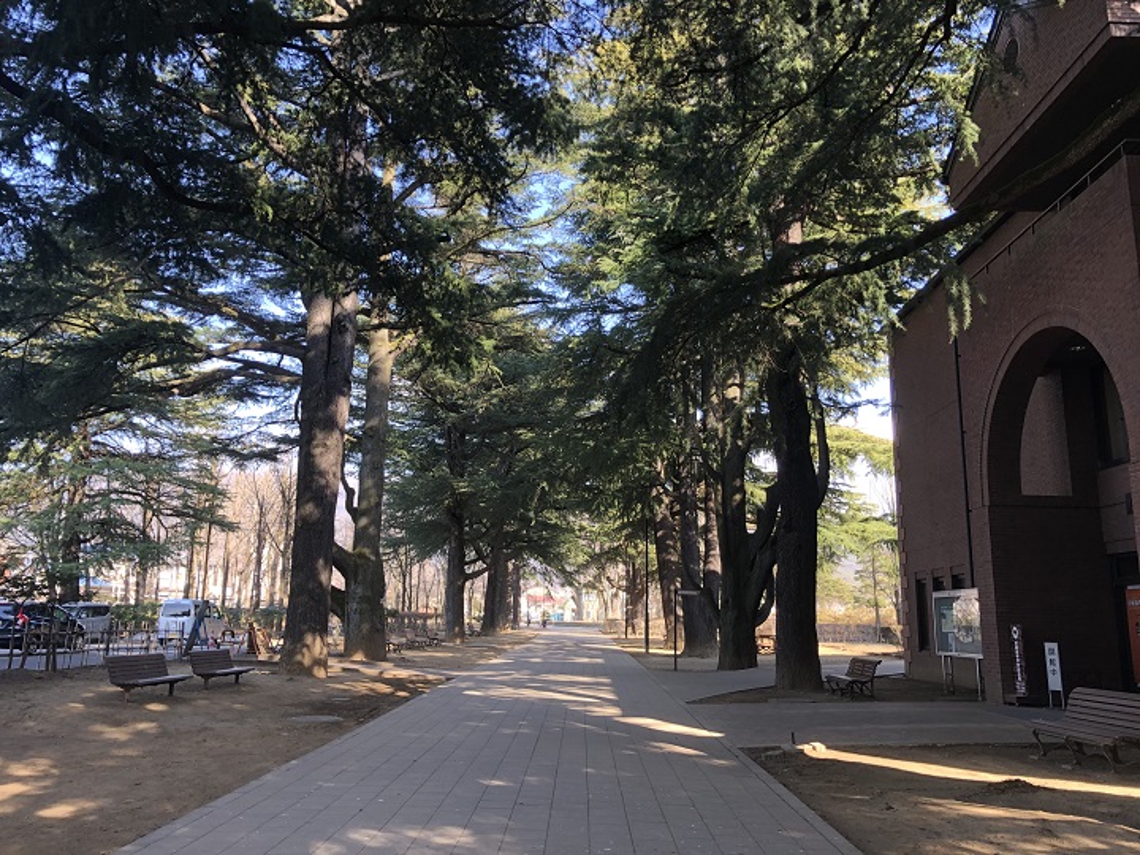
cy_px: 428
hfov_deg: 63.4
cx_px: 570
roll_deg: -0.9
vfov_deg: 49.7
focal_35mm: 28
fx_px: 922
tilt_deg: +12.0
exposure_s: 1/120
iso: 32
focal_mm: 3.99
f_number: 1.8
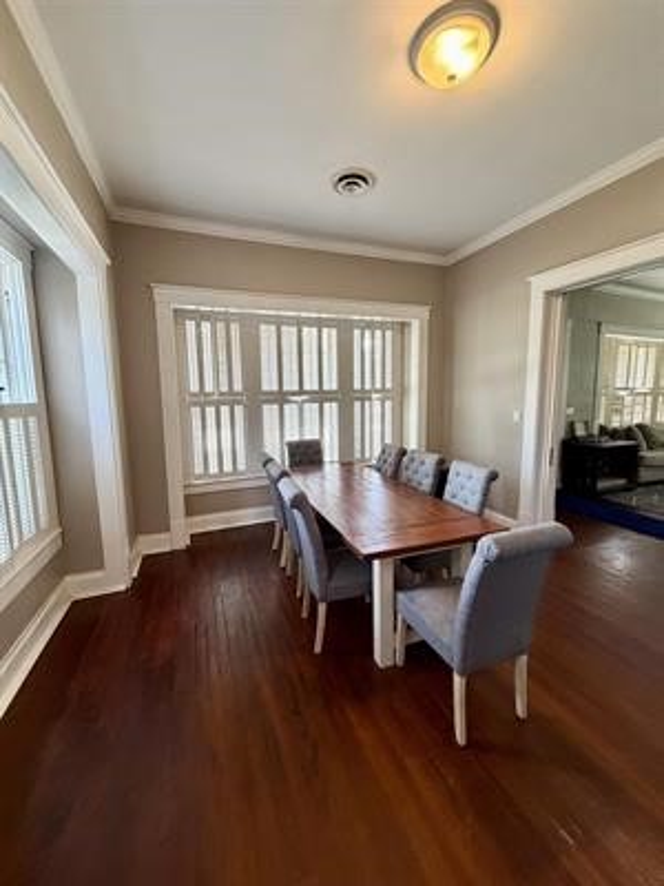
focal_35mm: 14
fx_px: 358
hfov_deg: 85.7
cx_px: 332
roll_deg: +0.0
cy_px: 443
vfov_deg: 102.1
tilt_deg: -7.0
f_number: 2.2
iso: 400
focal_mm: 2.22
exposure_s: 1/60
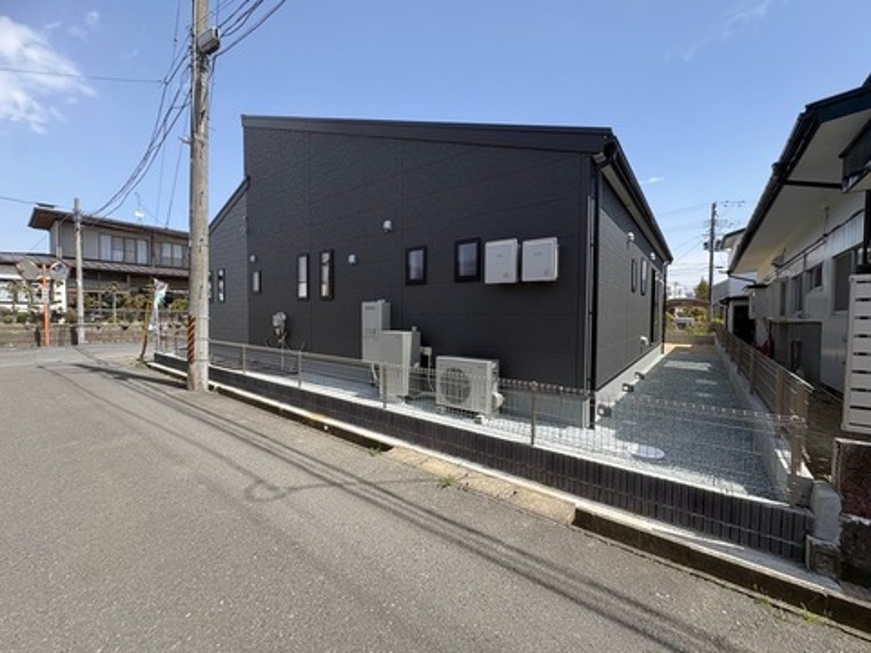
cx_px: 436
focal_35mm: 14
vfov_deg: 85.7
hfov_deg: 102.1
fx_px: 352
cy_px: 326
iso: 40
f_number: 2.2
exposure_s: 1/687
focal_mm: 2.22
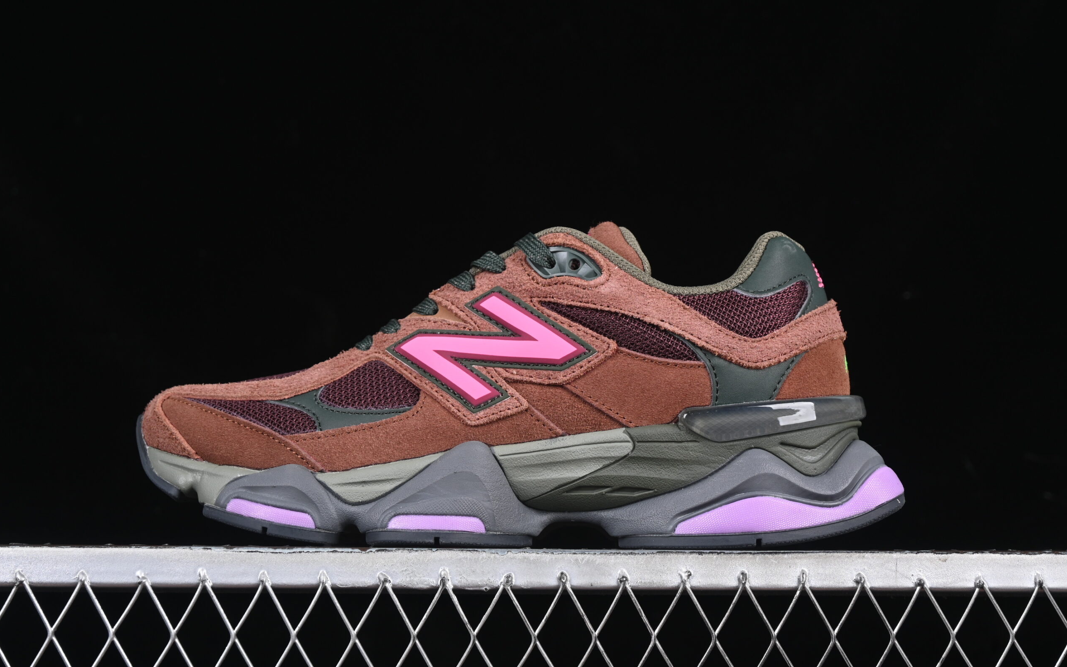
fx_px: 2239
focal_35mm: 77
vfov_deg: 16.9
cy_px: 327
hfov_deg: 26.8
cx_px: 533
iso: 160
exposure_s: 1/60
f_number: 7.1
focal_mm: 50
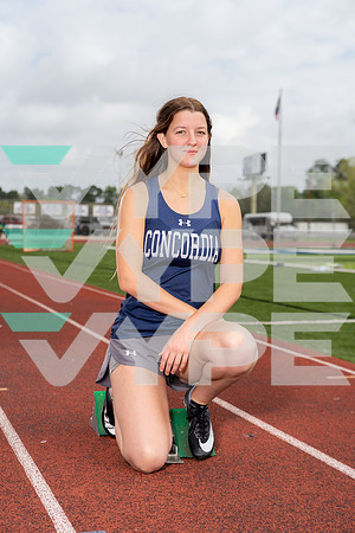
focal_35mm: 56
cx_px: 178
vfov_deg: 35.6
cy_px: 266
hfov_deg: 24.2
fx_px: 828
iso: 250
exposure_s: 1/1600
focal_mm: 56
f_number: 4
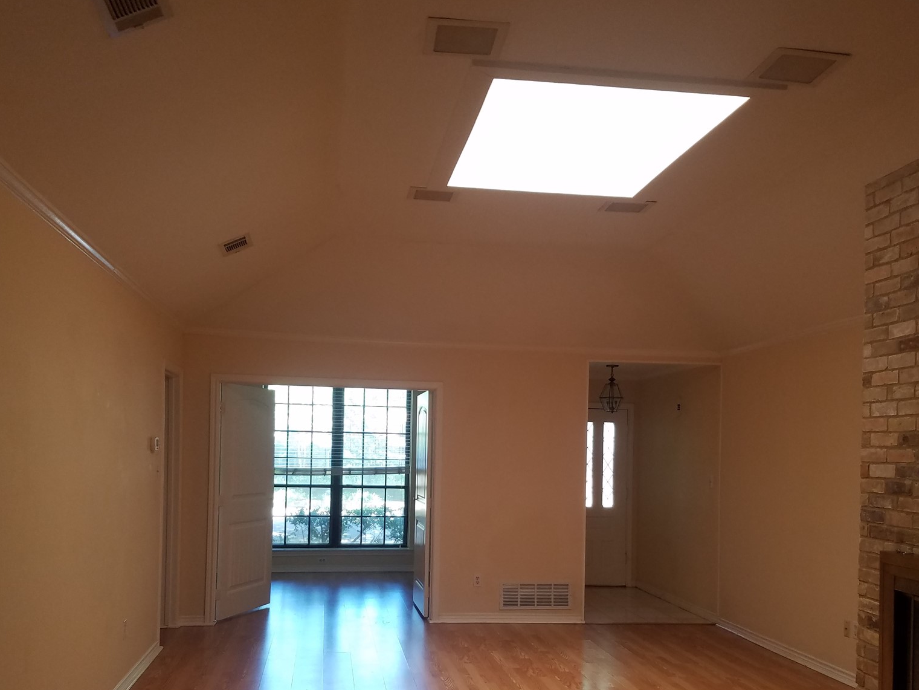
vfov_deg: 40.4
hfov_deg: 52.6
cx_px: 480
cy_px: 437
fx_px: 929
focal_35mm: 35
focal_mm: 4.2
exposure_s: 1/60
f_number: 1.7
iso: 100
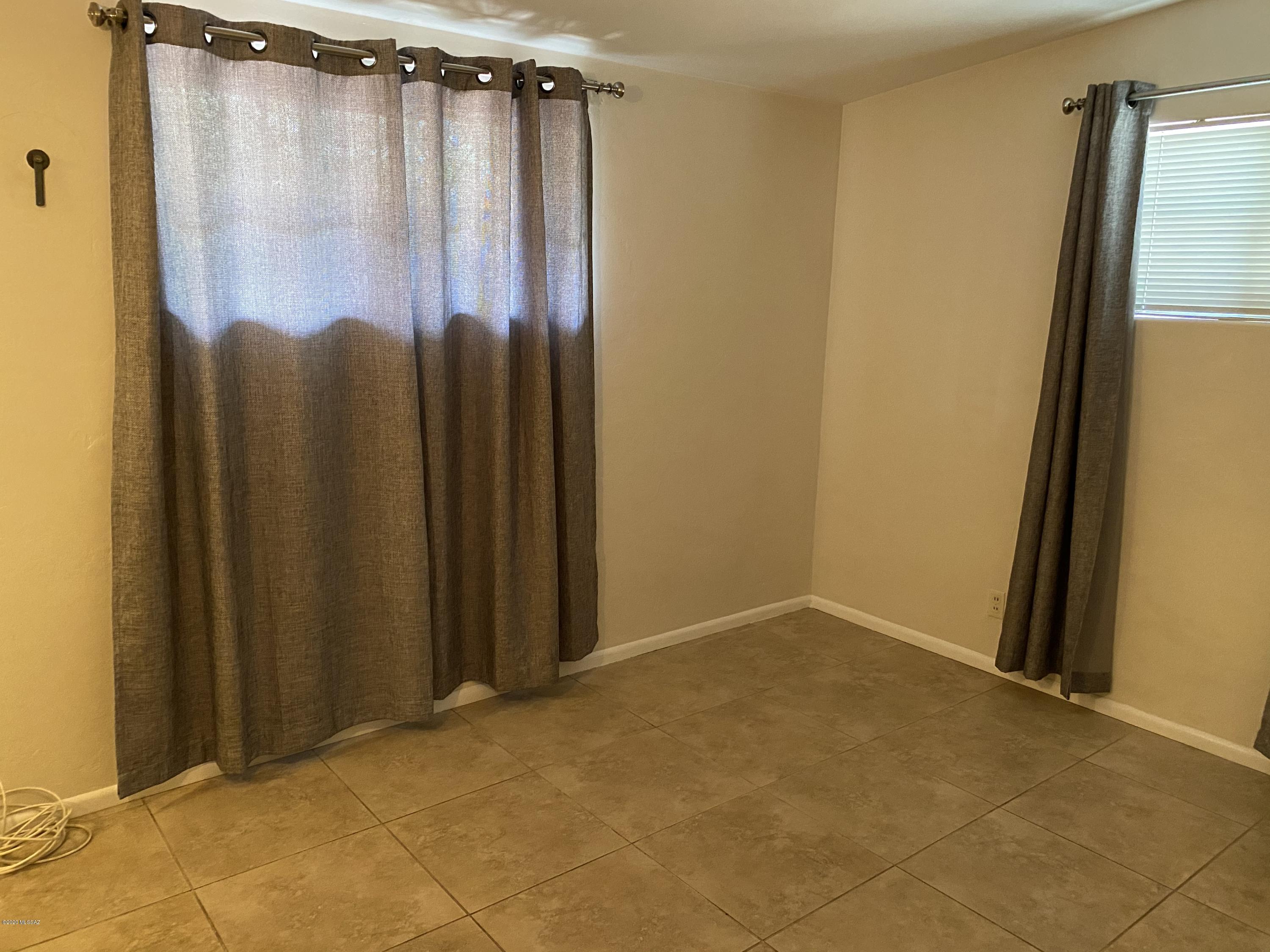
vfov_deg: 53.1
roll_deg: -1.5
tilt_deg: -12.1
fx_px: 954
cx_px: 635
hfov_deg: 67.3
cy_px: 476
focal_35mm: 26
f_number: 1.8
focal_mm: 4.25
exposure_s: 1/40
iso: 640
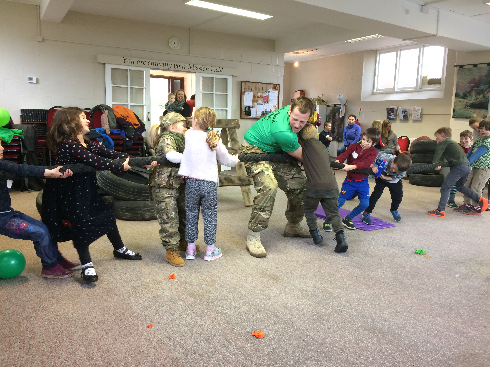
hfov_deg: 61.7
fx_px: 411
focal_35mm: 29
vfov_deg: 48.2
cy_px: 184
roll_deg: -2.4
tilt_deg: -10.1
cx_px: 245
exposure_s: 1/33
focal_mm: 4.15
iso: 125
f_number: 2.2
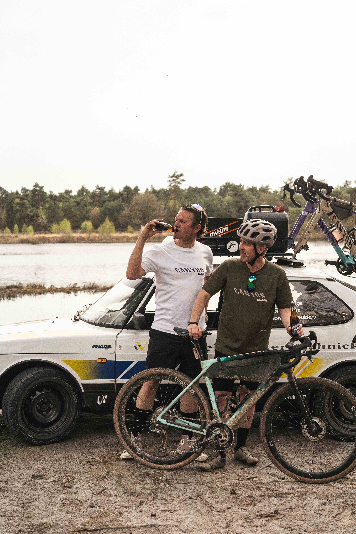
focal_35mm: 55
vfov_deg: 36.2
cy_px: 267
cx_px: 178
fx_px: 816
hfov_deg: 24.6
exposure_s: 1/4000
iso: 800
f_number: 4.5
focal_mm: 55
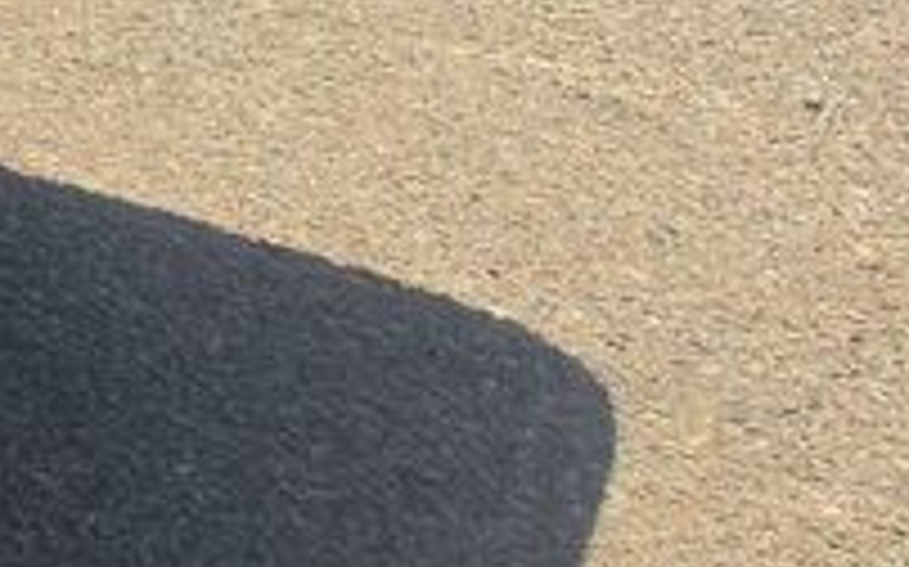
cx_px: -2426
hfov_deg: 8.0
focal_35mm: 193
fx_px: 4779
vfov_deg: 6.3
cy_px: -1120
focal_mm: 6.5
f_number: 1.4
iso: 63
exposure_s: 1/3445
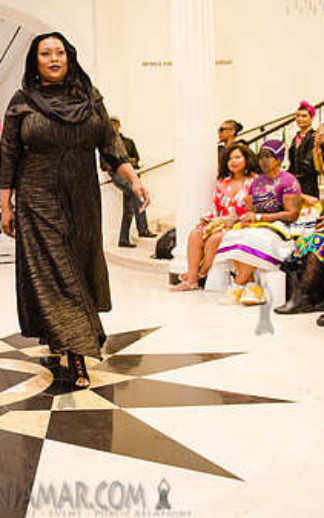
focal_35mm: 42
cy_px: 234
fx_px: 594
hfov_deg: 29.8
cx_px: 66
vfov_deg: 47.1
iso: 4000
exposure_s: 1/200
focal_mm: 24
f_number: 3.5
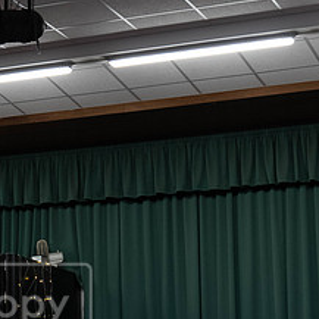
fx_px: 1470
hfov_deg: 12.1
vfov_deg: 12.4
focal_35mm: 141
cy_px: 223
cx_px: -56
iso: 5000
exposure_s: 1/125
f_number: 5.6
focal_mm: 60
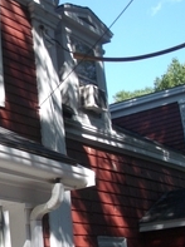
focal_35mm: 89
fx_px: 636
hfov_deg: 16.2
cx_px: -8
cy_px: 172
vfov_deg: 21.9
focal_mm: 5.8
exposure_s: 1/200
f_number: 4.3
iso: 50
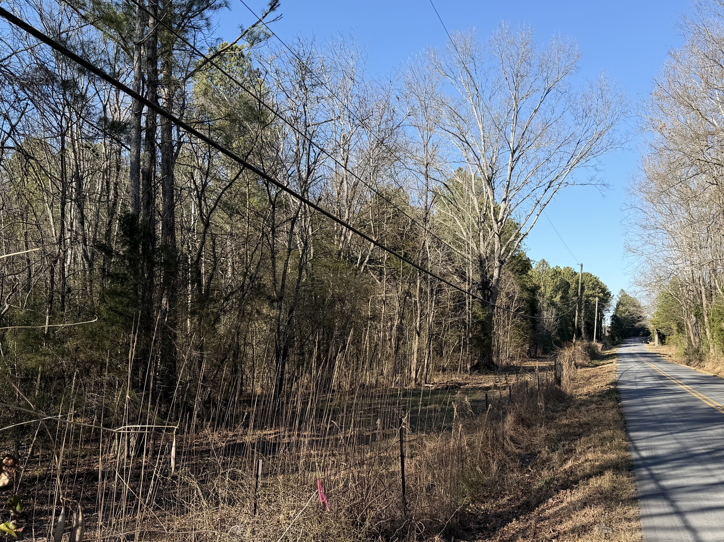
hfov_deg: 50.1
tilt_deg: +1.3
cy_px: 327
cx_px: 385
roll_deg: +0.0
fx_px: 774
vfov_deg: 38.5
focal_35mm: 37
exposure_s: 1/2053
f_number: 1.78
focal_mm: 6.76
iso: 80
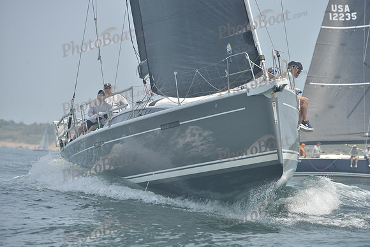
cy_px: 124
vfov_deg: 5.1
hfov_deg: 7.6
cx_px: 185
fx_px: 2776
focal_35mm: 270
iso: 280
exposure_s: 1/1000
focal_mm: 270
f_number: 7.1
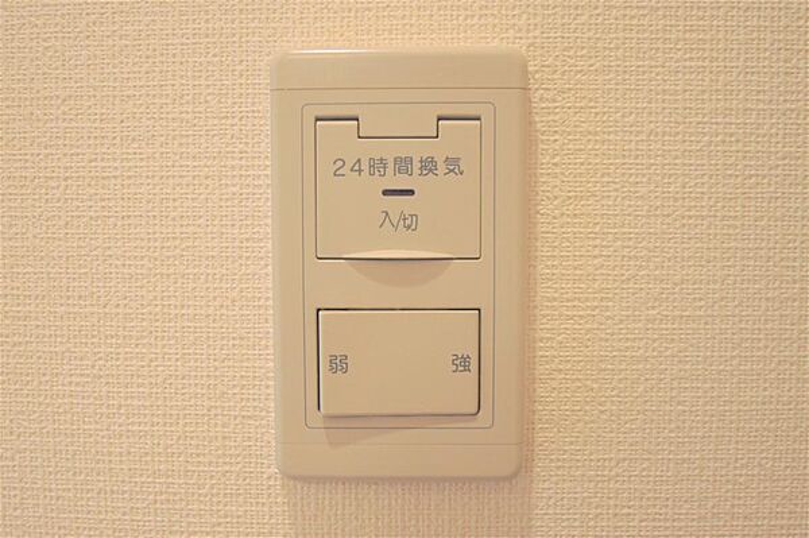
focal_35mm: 33
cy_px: 269
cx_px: 404
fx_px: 741
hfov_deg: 57.3
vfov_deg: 39.9
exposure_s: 1/40
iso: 200
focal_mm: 22
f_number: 4.5
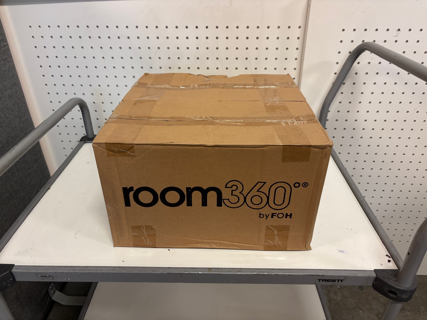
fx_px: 321
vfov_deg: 53.1
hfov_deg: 67.3
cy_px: 160
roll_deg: +0.8
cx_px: 214
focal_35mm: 26
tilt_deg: -29.7
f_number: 1.6
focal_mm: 5.96
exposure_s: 1/50
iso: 100
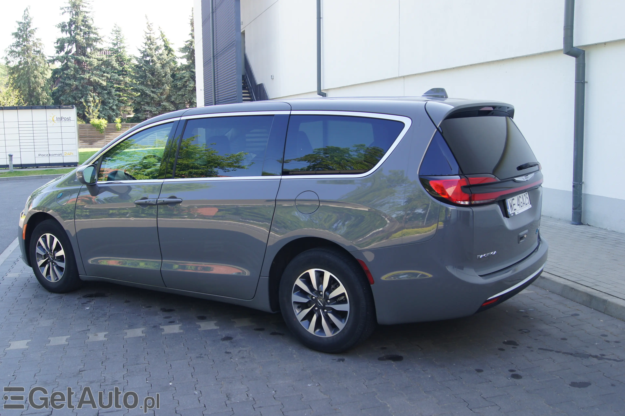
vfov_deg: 36.8
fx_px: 625
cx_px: 312
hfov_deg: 53.2
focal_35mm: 36
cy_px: 208
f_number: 6.3
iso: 100
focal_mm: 24
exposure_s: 1/50
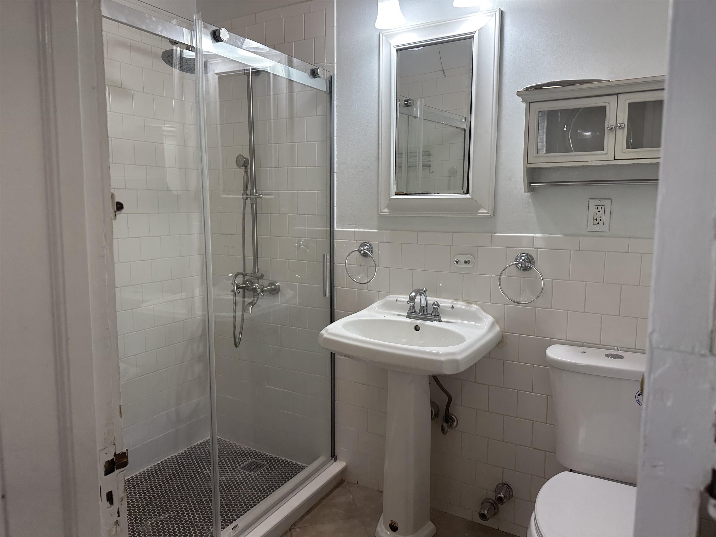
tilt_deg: -6.3
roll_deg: -0.5
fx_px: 496
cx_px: 358
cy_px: 268
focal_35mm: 24
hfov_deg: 71.6
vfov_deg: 56.8
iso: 125
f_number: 1.78
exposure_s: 1/120
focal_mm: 6.86
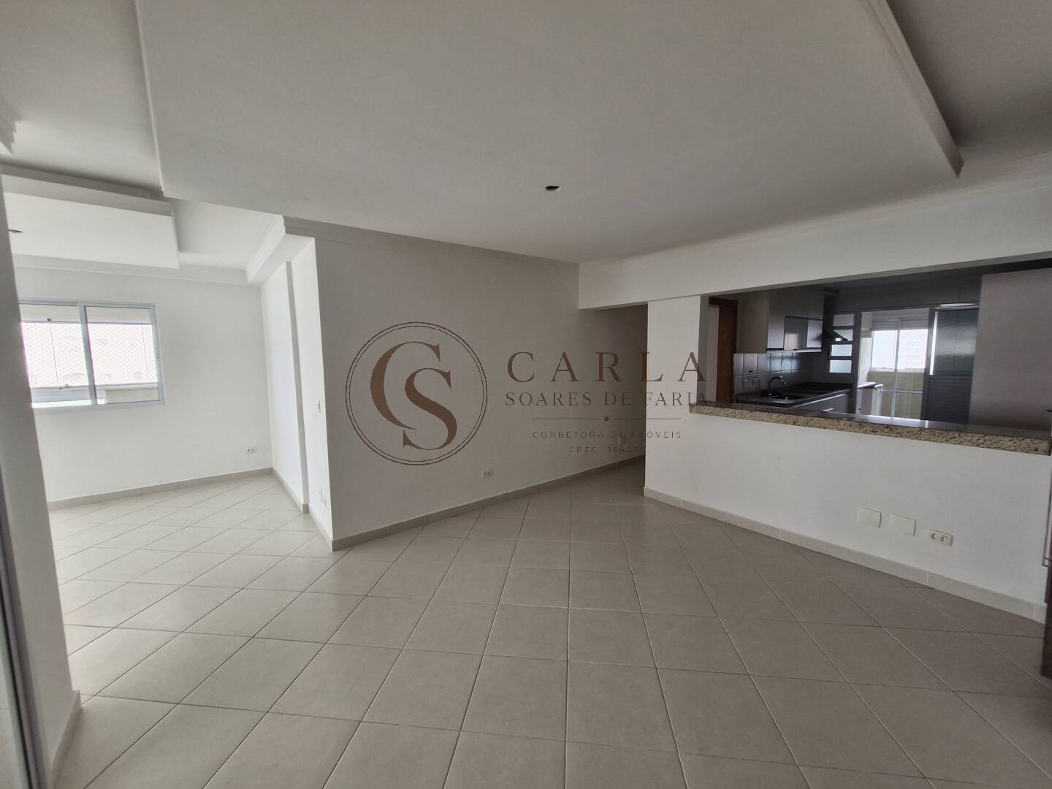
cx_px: 526
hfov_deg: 106.2
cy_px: 394
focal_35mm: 13
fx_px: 395
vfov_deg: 89.9
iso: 80
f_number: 2.2
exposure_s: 1/120
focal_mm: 1.74
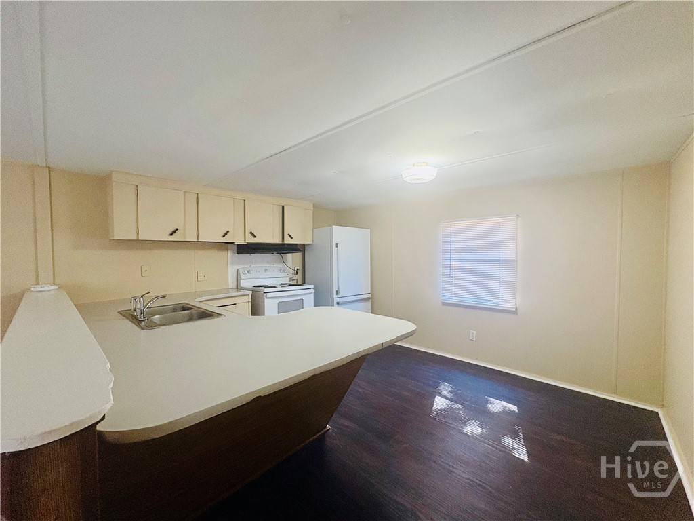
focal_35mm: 14
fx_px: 281
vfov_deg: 85.7
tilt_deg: -0.8
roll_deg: +0.6
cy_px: 260
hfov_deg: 102.1
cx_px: 347
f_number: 2.2
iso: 200
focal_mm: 2.22
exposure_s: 1/60
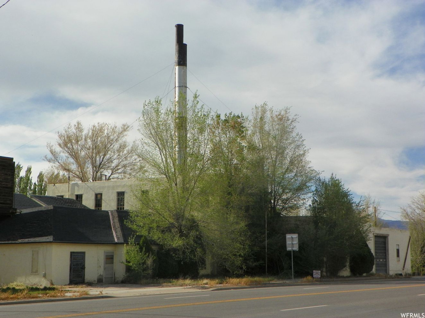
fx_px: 737
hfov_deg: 32.2
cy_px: 159
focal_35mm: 60
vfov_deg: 24.4
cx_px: 212
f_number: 5.6
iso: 64
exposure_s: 1/640
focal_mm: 10.7
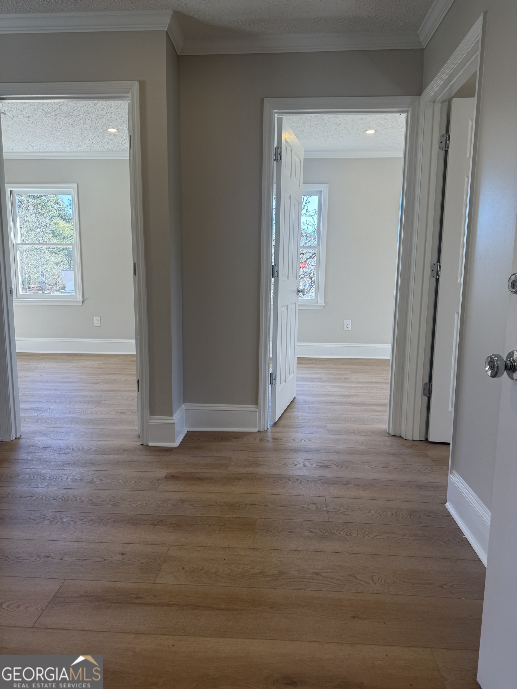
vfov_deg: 71.6
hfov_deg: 56.8
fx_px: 478
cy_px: 344
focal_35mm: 24
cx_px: 258
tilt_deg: -8.3
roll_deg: -0.7
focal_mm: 6.76
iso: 64
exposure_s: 1/220
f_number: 1.78
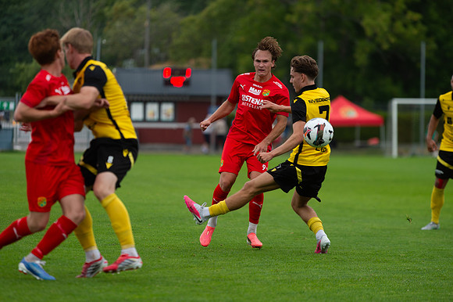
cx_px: 226
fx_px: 2515
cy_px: 151
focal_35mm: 200
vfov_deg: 6.9
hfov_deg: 10.3
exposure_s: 1/1250
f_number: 3.2
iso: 220
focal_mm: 200
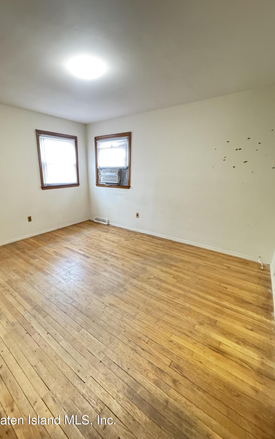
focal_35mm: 15
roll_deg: +0.2
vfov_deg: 101.5
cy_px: 219
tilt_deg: -16.2
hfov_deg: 74.2
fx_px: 180
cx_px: 113
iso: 1250
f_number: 2.2
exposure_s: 1/40
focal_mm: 2.22
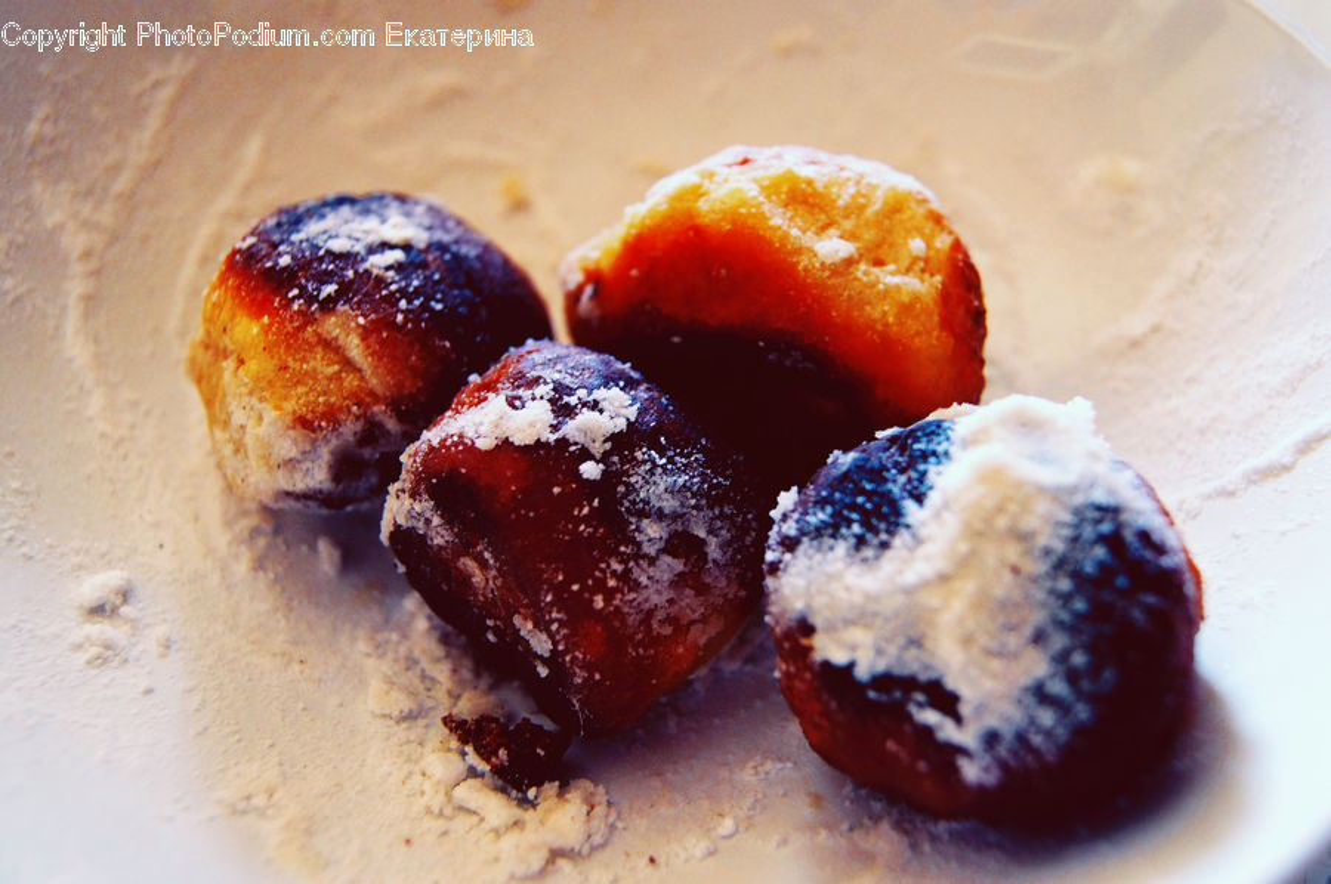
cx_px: 666
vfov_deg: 31.8
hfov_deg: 46.4
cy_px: 442
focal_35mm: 42
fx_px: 1551
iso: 1600
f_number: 4.5
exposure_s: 1/15
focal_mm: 28
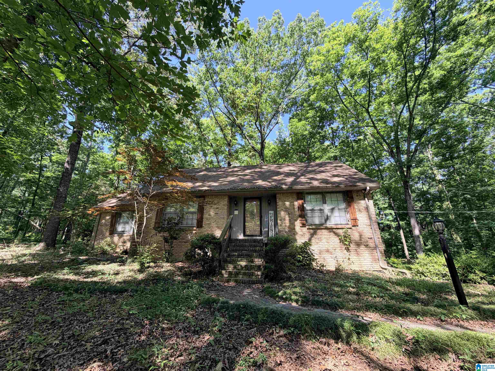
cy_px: 186
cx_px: 248
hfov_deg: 102.1
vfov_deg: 85.7
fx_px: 200
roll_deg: -0.3
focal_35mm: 14
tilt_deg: +18.7
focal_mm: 2.22
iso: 40
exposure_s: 1/137
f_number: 2.2
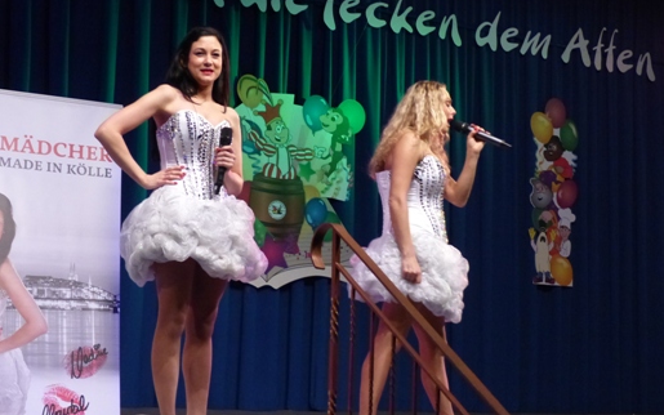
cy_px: 188
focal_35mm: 77
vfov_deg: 16.9
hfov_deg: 26.8
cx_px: 333
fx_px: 1394
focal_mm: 13
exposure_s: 1/125
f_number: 2.8
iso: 800
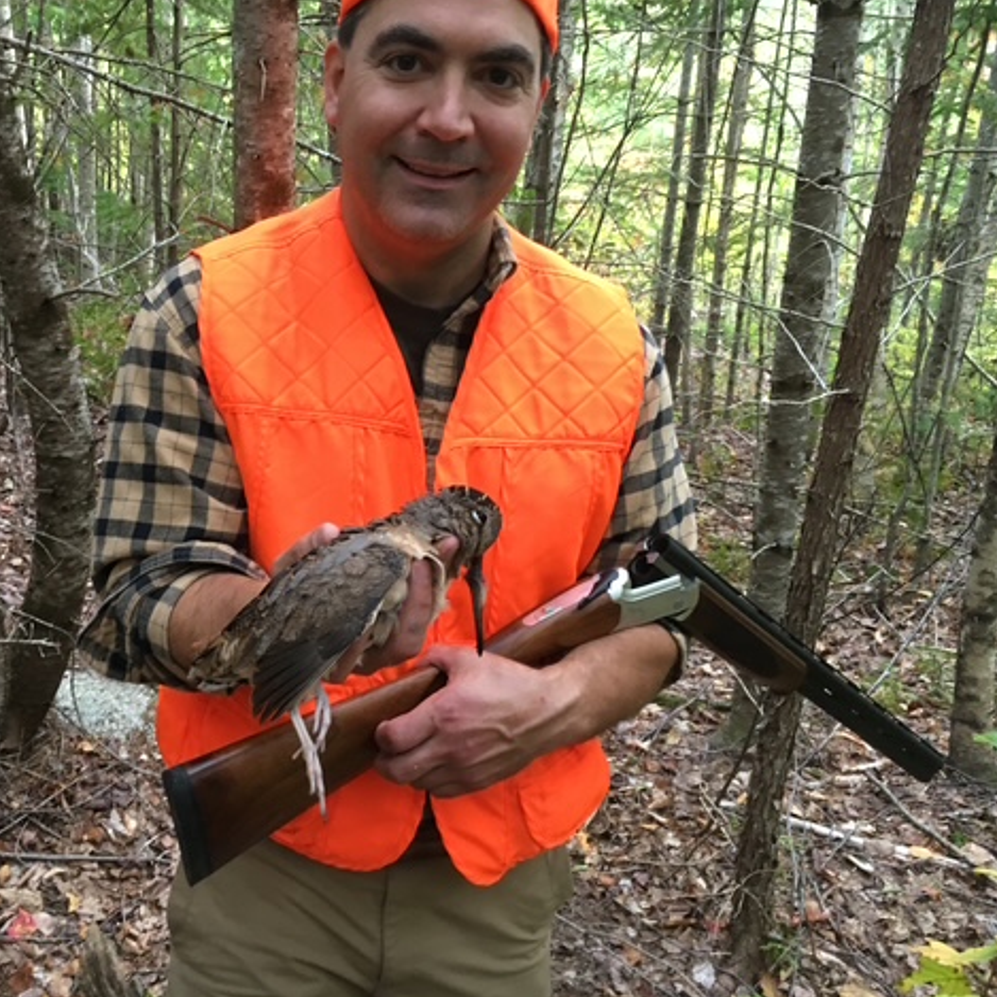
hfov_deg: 46.5
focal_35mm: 35
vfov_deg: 47.2
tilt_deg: -22.0
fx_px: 1140
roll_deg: -1.5
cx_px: 329
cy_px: 497
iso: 100
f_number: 2.2
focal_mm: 4.15
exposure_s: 1/30
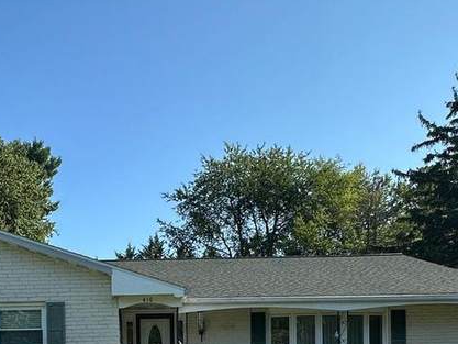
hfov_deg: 42.7
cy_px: 377
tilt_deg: -1.4
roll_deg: +0.7
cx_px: 124
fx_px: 569
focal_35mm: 43
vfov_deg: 30.2
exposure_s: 1/924
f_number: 2.2
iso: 40
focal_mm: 2.22
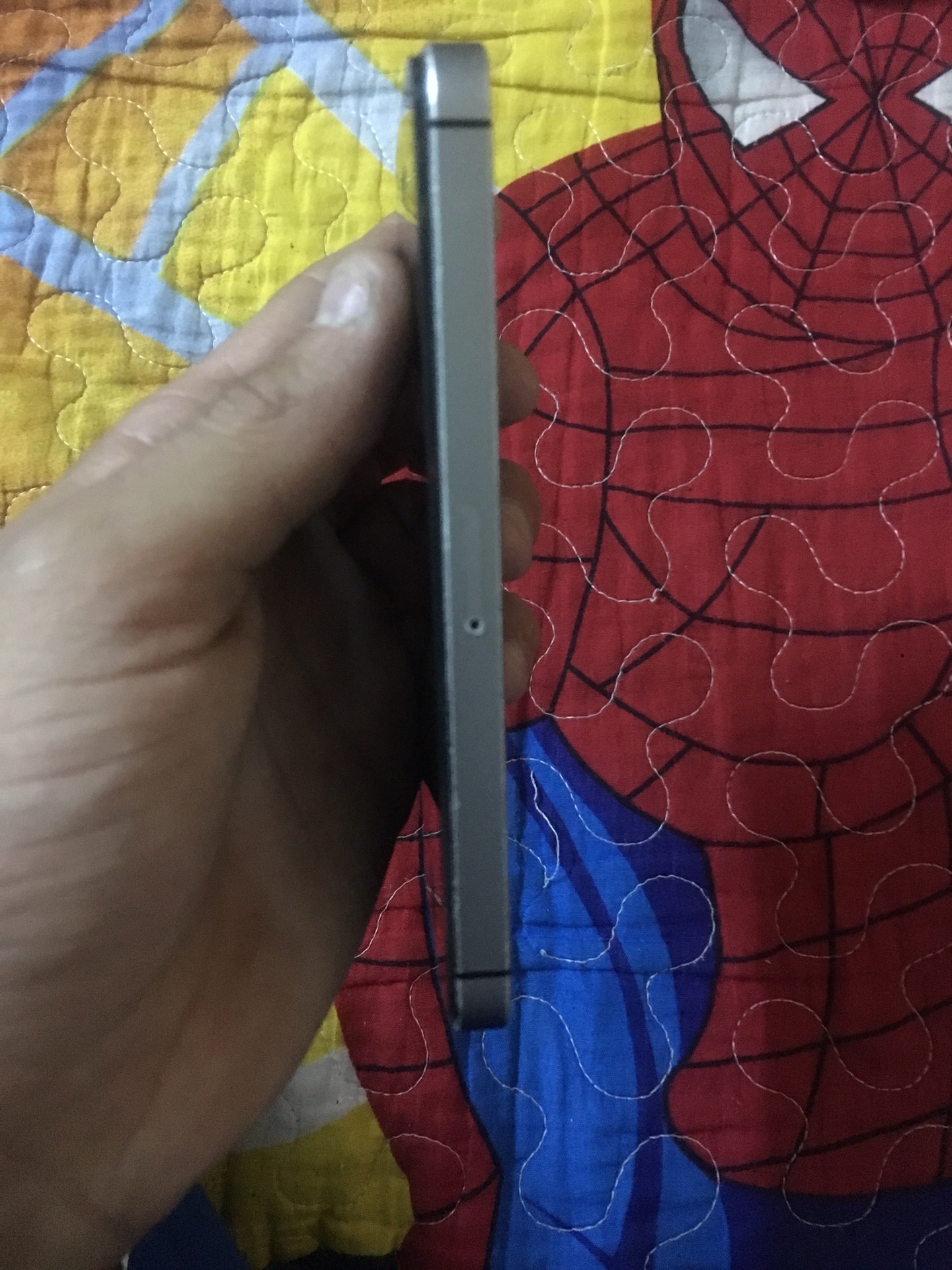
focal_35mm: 29
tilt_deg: -74.8
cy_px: 635
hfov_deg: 48.2
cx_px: 476
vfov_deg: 61.7
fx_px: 1063
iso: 800
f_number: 2.2
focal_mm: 4.15
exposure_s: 1/17
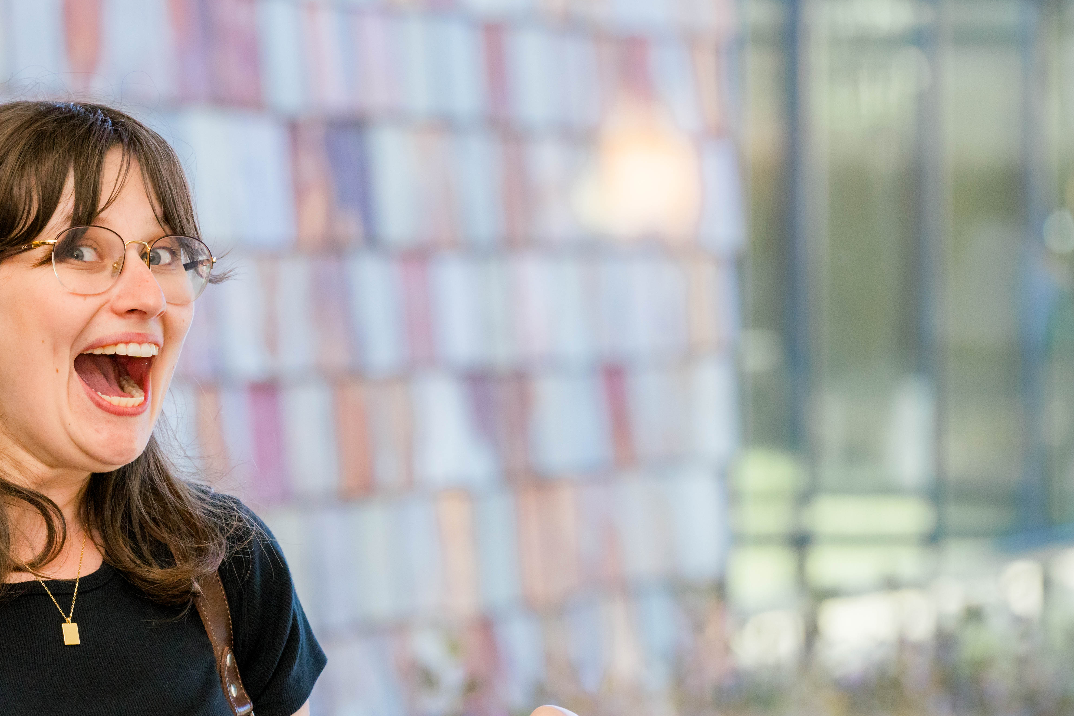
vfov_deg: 4.5
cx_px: 75
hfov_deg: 6.8
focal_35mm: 304
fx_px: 9068
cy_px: 440
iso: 1600
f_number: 4.5
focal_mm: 150
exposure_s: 1/250
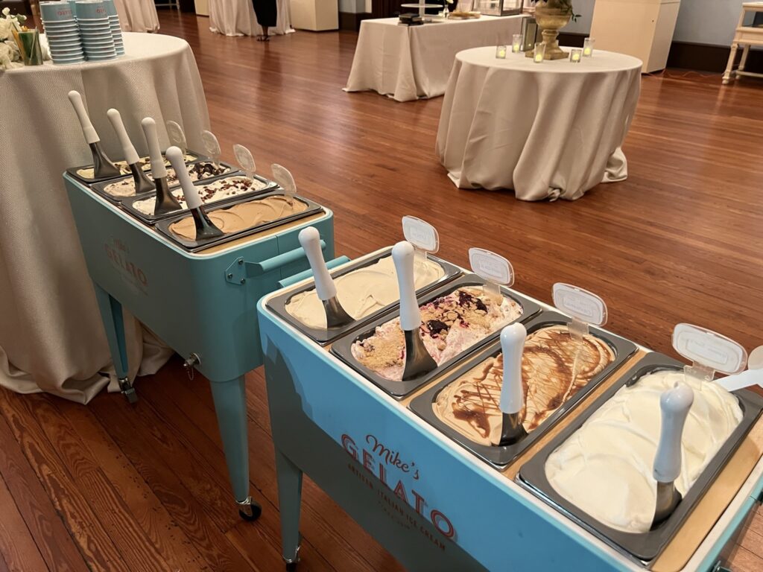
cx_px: 382
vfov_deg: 53.1
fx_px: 573
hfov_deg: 67.3
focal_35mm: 26
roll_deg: -0.6
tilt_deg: -30.1
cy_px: 286
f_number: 1.5
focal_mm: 5.7
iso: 500
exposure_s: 1/60
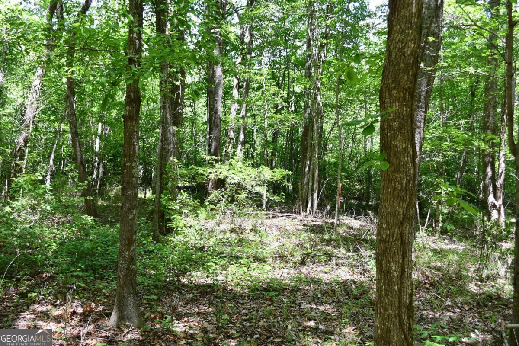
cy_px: 173
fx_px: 519
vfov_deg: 36.9
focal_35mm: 36
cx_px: 260
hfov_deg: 53.1
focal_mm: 18
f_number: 4
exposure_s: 1/250
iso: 400
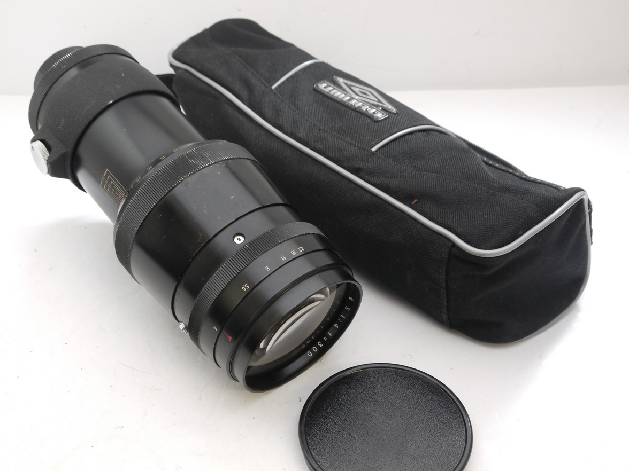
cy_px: 239
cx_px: 311
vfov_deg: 28.6
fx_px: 927
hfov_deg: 37.5
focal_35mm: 51
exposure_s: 1/10
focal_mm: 25
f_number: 10
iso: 400
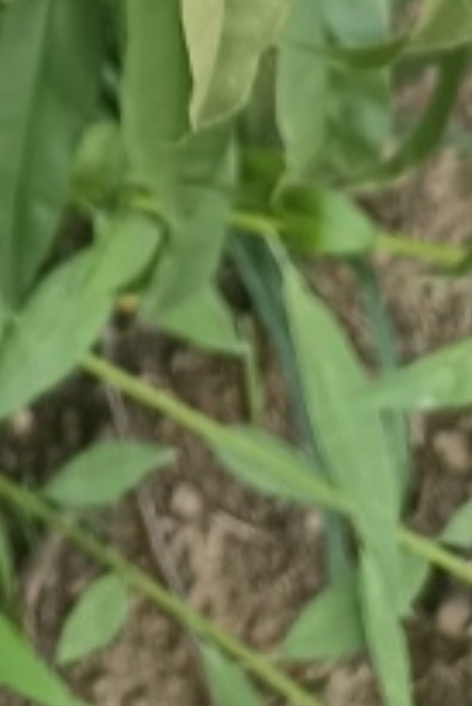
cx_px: -734
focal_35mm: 146
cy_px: -1124
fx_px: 2866
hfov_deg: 8.5
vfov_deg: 11.1
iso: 168
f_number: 1.9
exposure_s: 1/100
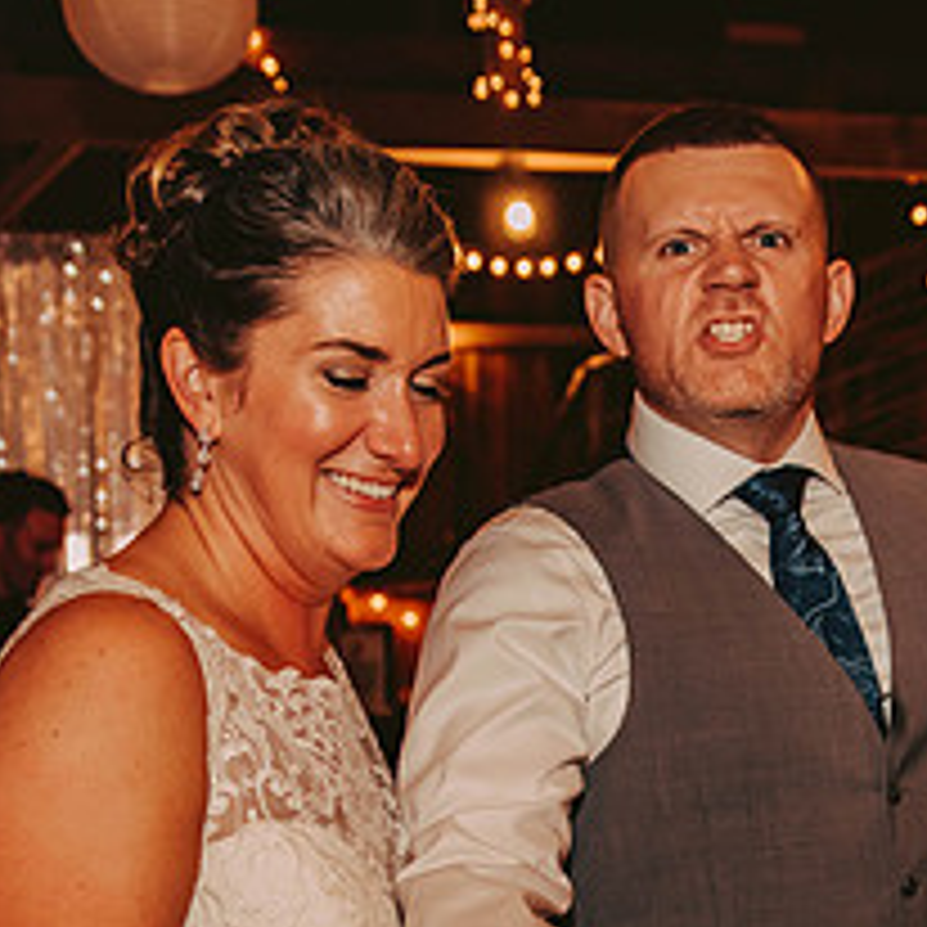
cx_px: 828
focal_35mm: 67
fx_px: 2030
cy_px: 830
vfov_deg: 25.0
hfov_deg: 25.0
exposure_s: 1/125
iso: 1600
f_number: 2.8
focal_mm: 28
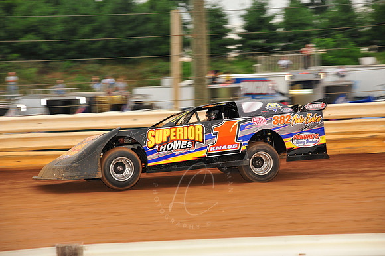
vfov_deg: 9.5
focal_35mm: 145
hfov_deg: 14.2
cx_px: 192
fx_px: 1550
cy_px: 128
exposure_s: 1/320
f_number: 7.1
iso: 800
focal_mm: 145
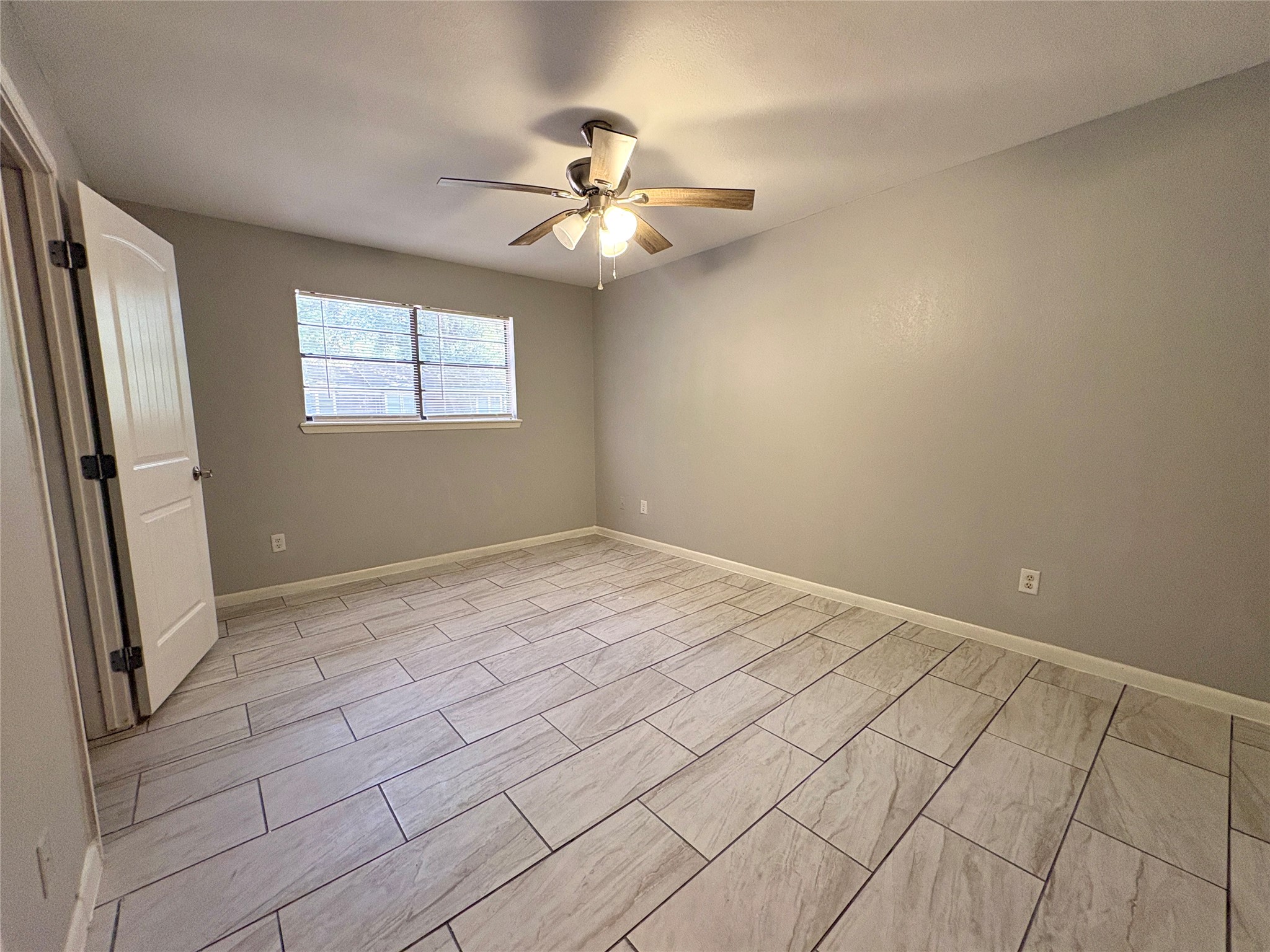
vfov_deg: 85.7
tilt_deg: -7.2
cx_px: 635
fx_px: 514
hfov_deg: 102.1
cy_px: 476
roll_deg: +1.0
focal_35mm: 14
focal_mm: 2.22
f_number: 2.2
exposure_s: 1/60
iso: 320
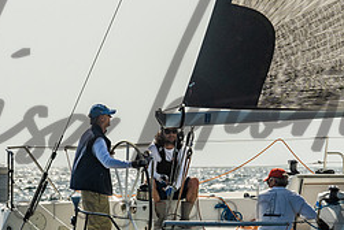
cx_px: 195
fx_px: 3358
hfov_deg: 5.9
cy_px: 117
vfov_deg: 3.9
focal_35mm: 351
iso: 320
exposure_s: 1/2000
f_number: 6.3
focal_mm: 135
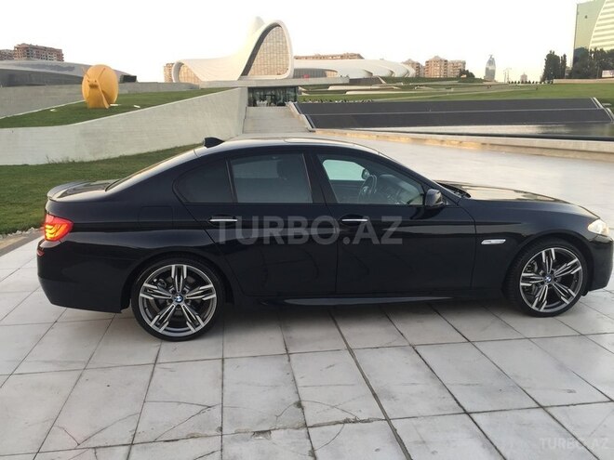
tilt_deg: -11.4
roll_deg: -0.3
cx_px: 307
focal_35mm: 29
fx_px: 514
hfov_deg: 61.7
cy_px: 230
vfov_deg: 48.2
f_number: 2.2
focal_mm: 4.15
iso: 40
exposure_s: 1/50
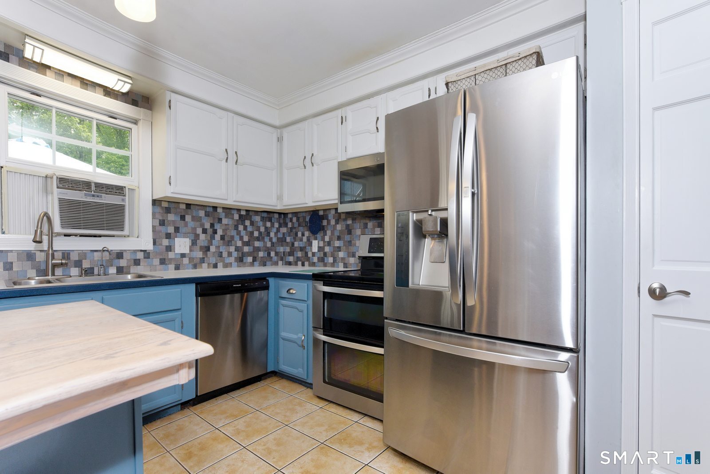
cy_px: 237
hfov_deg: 96.7
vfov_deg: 73.8
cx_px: 355
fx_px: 316
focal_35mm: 16
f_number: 8
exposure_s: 1/125
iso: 400
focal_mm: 16
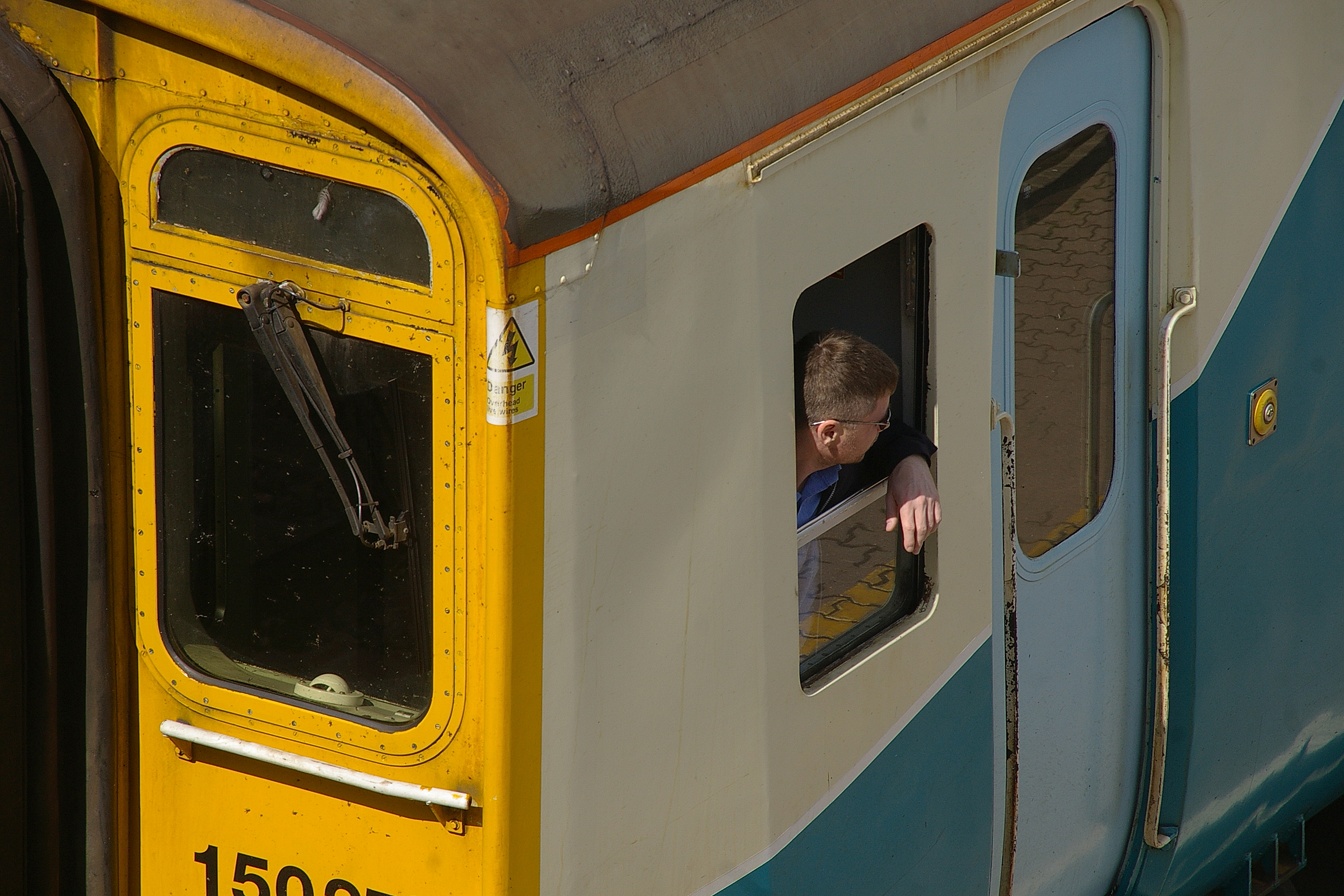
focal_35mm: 188
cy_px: 448
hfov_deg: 11.0
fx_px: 6999
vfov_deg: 7.3
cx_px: 672
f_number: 9.5
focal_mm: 125
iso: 200
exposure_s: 1/350
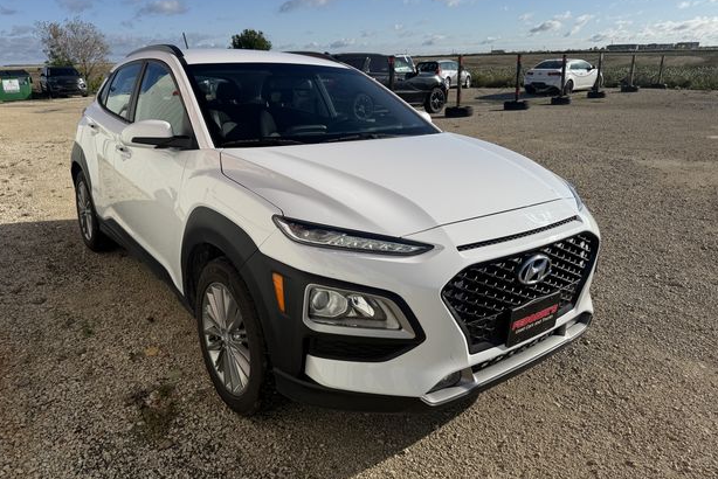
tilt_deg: -15.3
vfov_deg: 49.5
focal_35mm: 26
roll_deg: +1.0
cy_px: 207
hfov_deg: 69.3
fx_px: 519
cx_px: 347
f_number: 1.78
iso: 80
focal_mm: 6.76
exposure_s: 1/9091
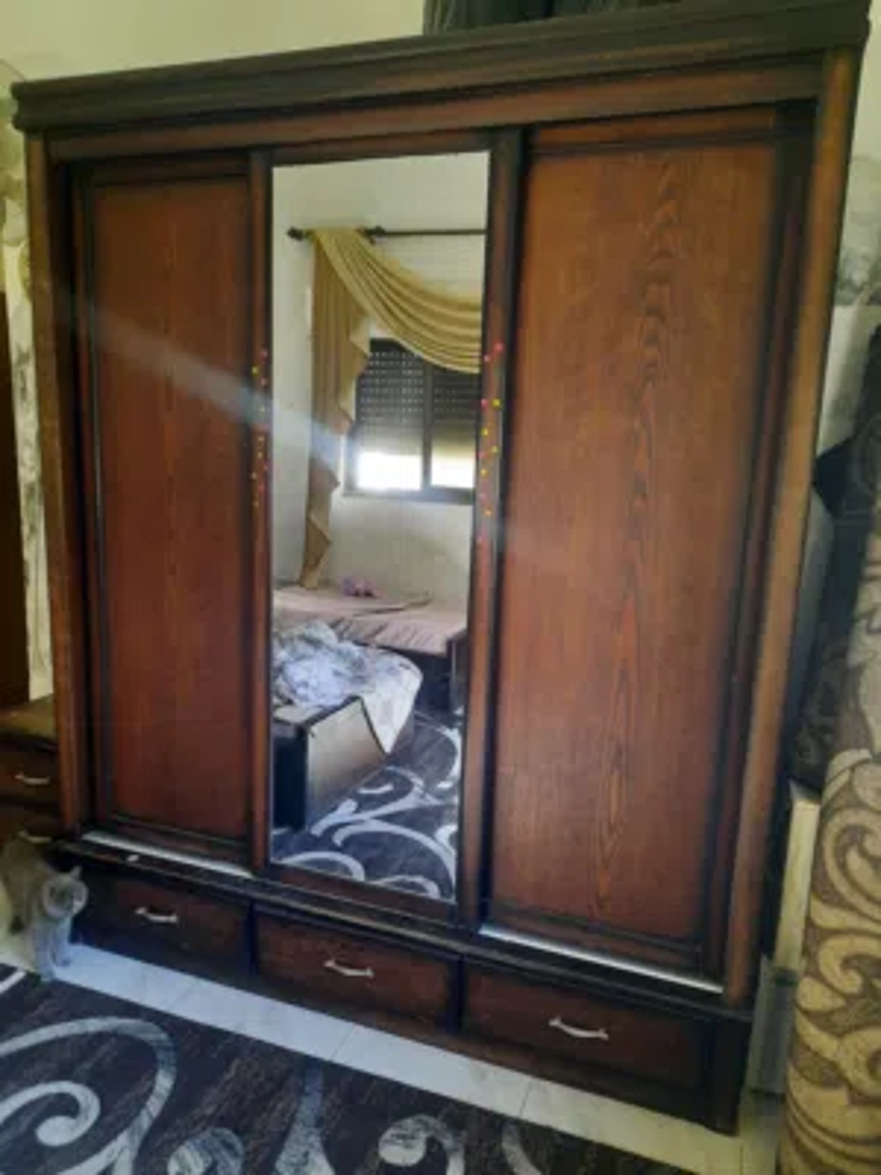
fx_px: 848
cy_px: 588
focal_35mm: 25
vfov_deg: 69.4
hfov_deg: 54.9
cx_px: 440
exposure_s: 1/33
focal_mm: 4.6
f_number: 2
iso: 400
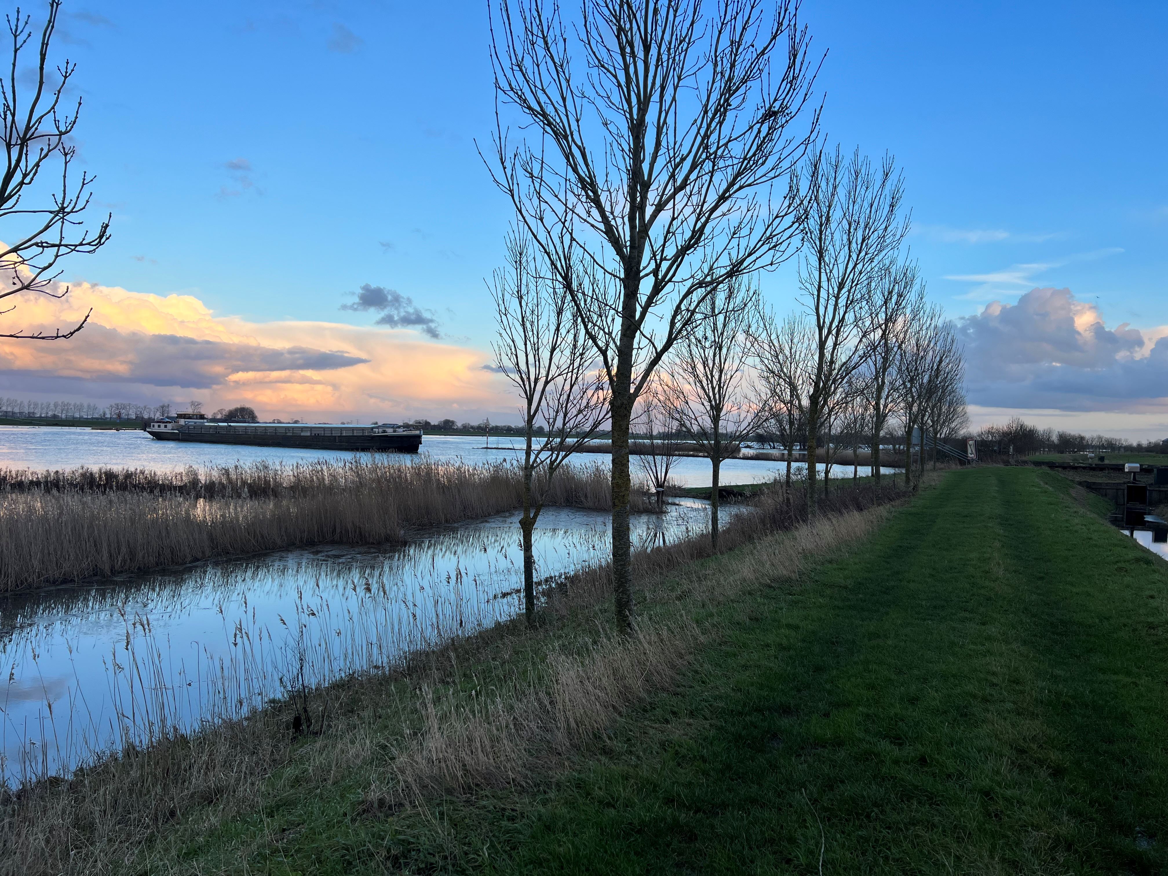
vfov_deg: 53.1
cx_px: 584
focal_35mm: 26
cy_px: 438
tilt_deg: -0.6
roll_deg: -1.4
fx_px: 877
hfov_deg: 67.3
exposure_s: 1/678
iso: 50
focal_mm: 5.7
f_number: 1.5
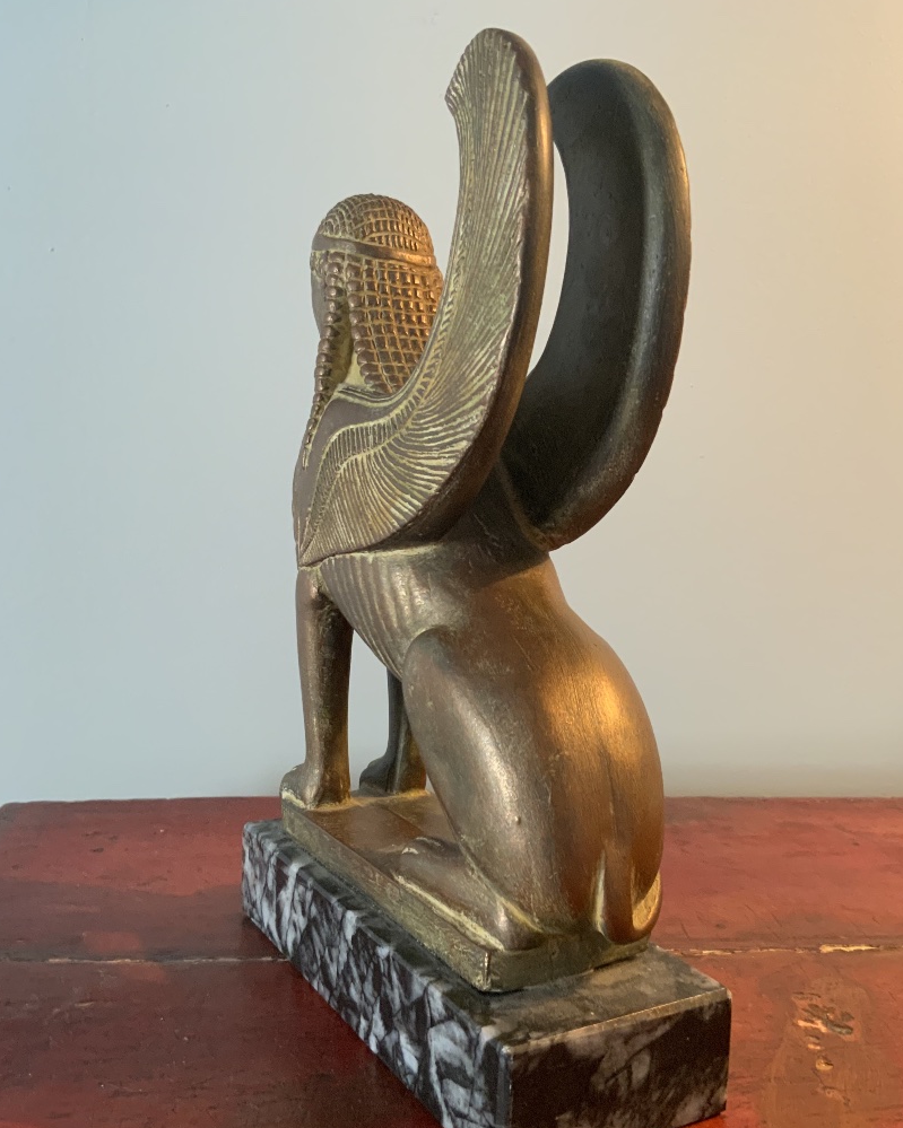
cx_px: 467
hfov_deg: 43.3
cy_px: 607
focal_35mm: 34
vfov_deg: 52.8
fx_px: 1136
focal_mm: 3
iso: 125
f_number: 1.8
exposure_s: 1/50
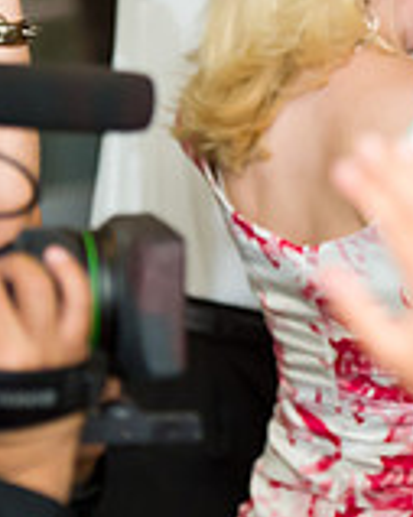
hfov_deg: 4.3
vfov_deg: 5.4
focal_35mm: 360
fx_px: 5506
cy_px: -26
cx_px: 751
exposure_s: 1/125
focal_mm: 105
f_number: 3.2
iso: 1600
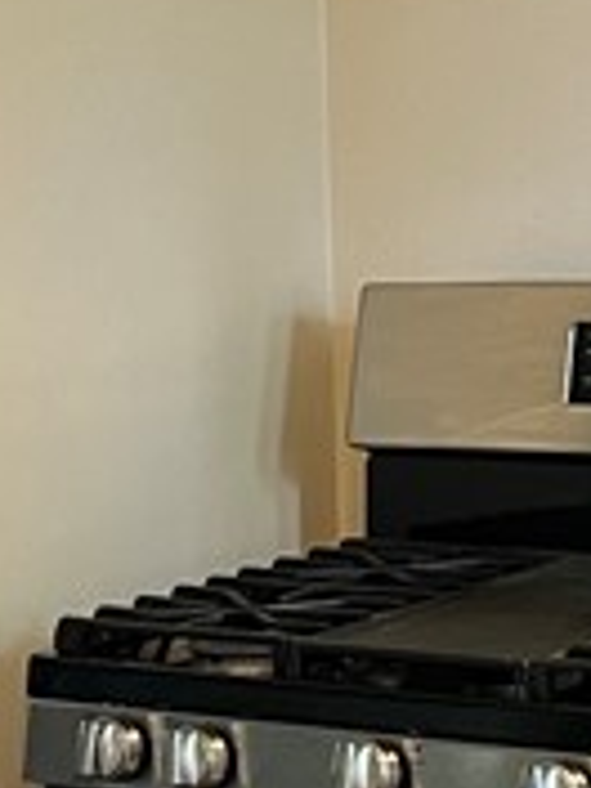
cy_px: 506
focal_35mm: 151
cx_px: -4
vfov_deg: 13.1
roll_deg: +2.8
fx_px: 3437
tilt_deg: -7.8
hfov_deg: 9.8
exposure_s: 1/60
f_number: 1.5
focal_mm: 5.7
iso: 160
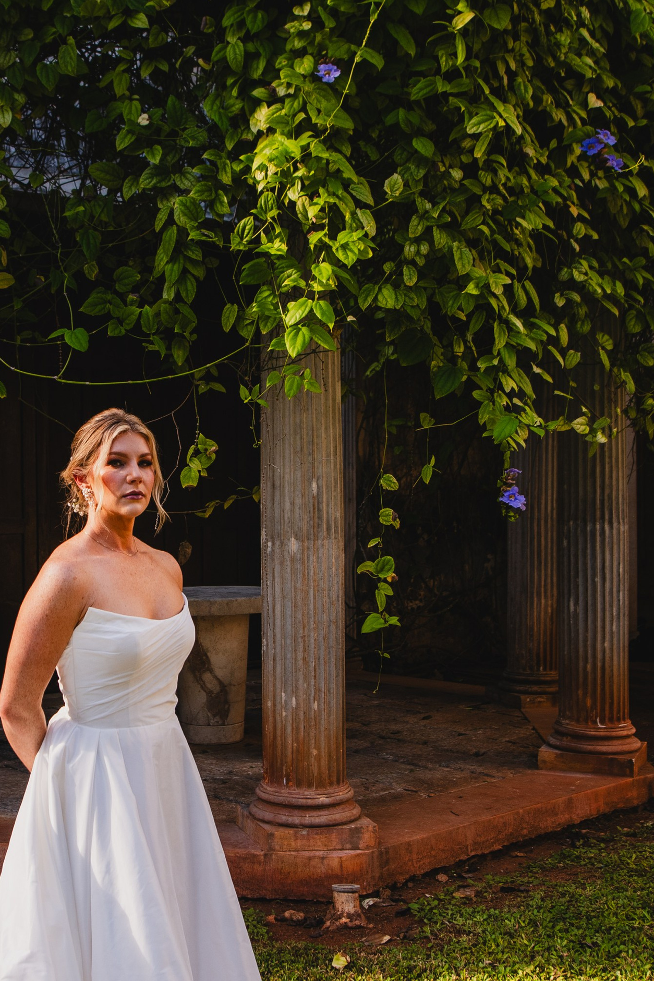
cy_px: 527
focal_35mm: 49
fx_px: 1335
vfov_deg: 40.3
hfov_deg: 27.0
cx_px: 127
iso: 100
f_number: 3.2
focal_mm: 24
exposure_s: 1/500
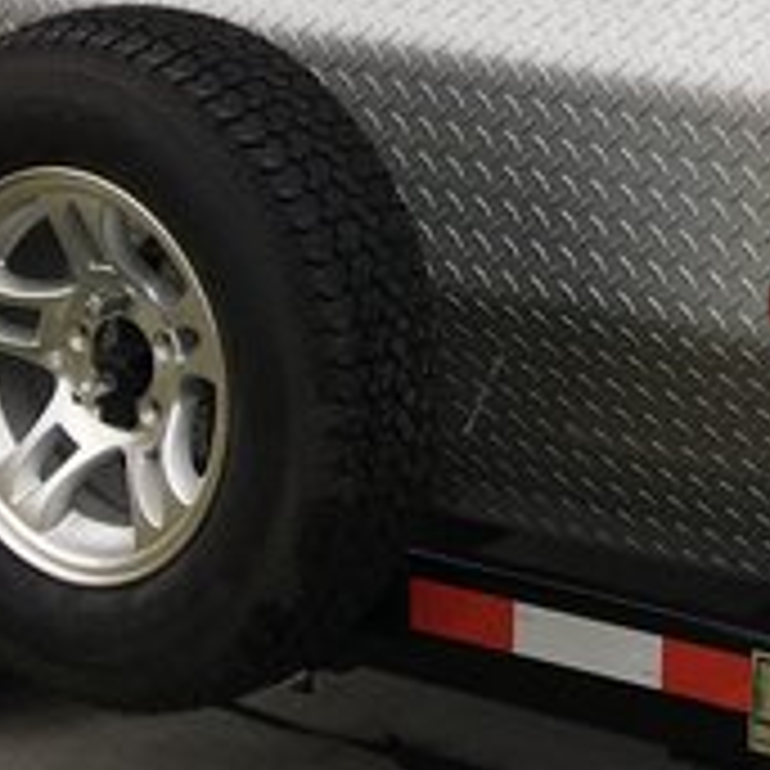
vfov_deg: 13.9
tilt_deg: -5.5
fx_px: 3020
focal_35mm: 120
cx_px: 1058
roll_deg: -1.8
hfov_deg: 13.9
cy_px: -293
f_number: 2.2
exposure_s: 1/260
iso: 25
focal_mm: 4.15
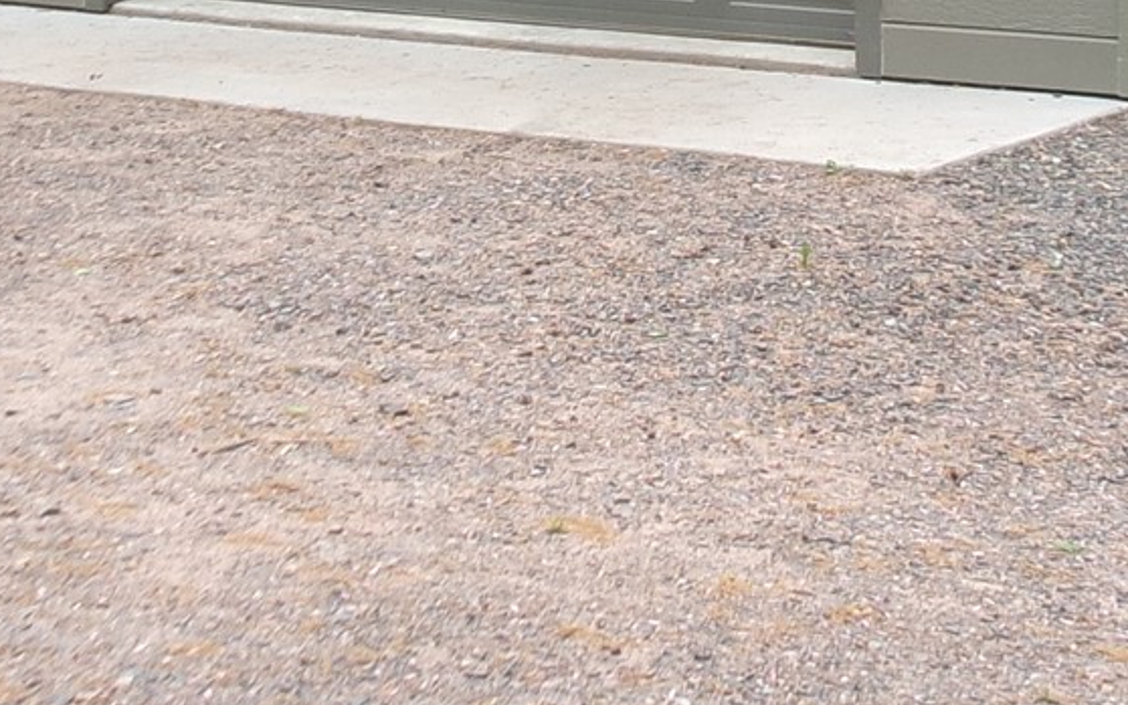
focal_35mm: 109
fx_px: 3352
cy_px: -339
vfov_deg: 11.5
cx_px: 590
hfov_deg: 19.1
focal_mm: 5.1
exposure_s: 1/90
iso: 100
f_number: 3.9
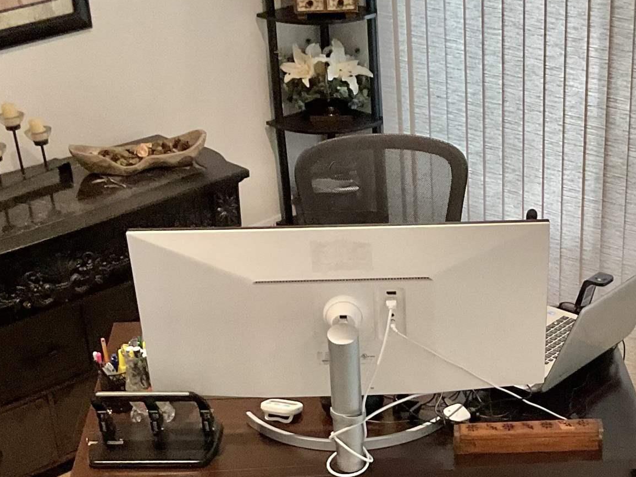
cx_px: 445
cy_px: 468
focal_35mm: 77
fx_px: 1415
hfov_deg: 25.1
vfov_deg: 18.7
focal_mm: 3
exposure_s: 1/60
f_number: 1.8
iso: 160
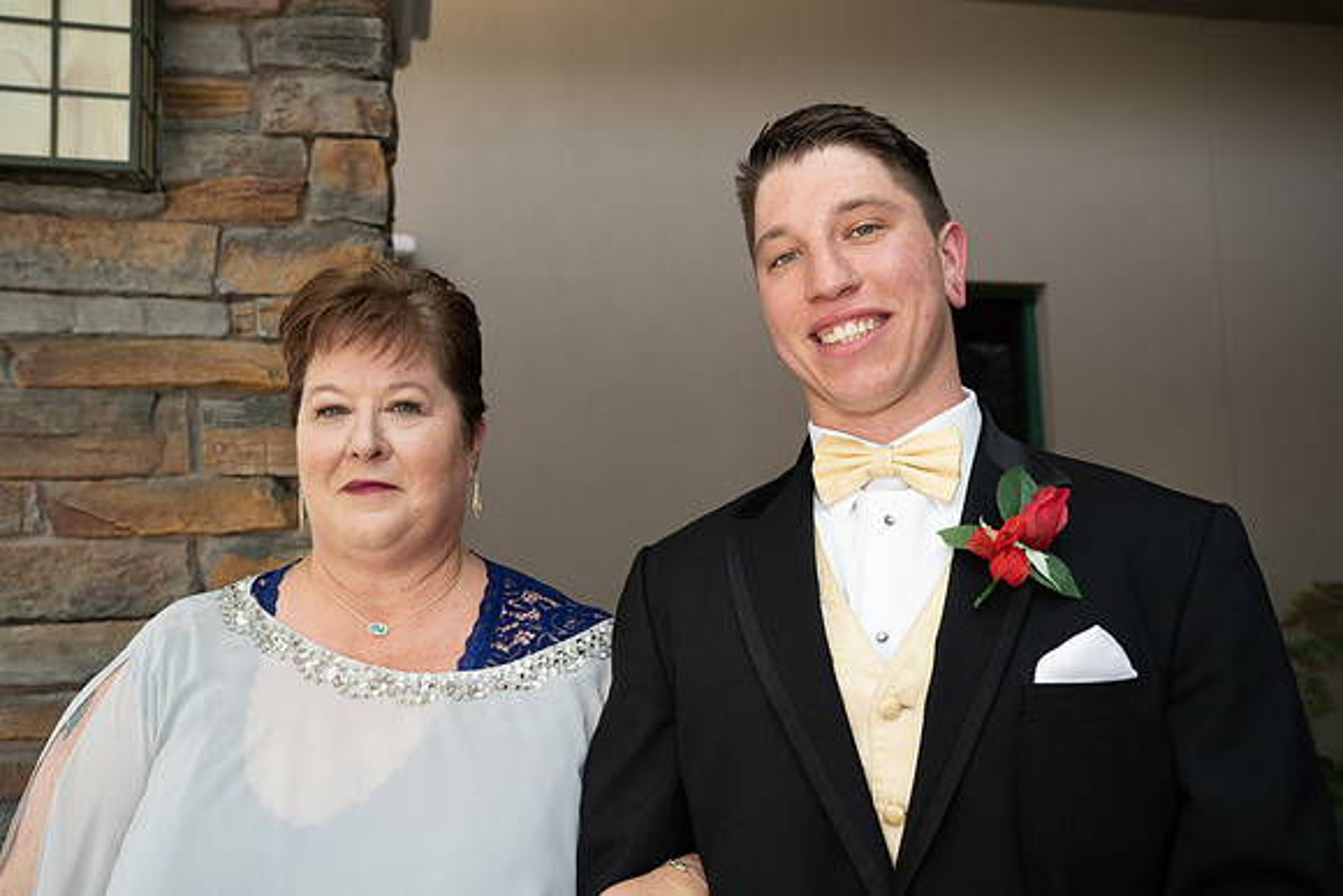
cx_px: 672
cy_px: 448
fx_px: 1157
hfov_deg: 60.3
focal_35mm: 31
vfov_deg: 42.3
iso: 400
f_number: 5
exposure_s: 1/160
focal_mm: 31
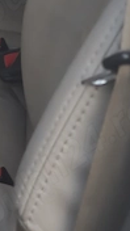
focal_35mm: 228
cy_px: 5
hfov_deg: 5.1
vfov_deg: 9.4
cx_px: -213
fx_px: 1397
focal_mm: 8.72
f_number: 1.63
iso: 800
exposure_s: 1/50
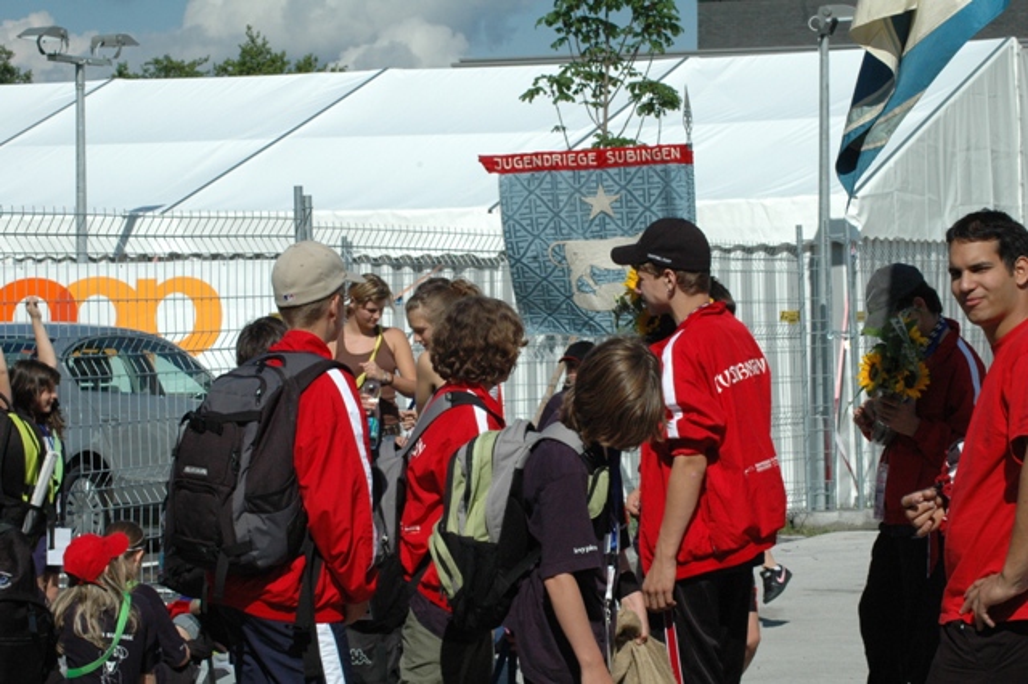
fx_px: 2997
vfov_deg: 13.0
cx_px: 514
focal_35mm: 105
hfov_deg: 19.5
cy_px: 342
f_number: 14
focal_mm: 70
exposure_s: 1/800
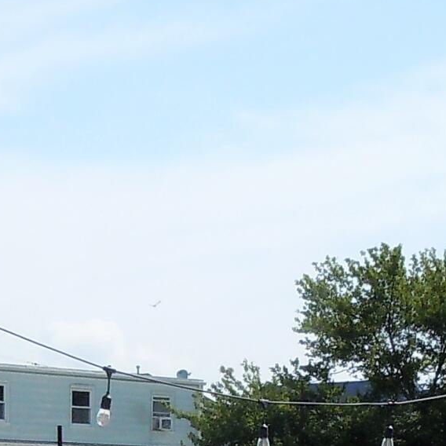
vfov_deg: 11.5
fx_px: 2041
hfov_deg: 12.5
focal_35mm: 140
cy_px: 824
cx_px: 164
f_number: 7
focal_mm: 5.4
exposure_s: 1/400
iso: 100
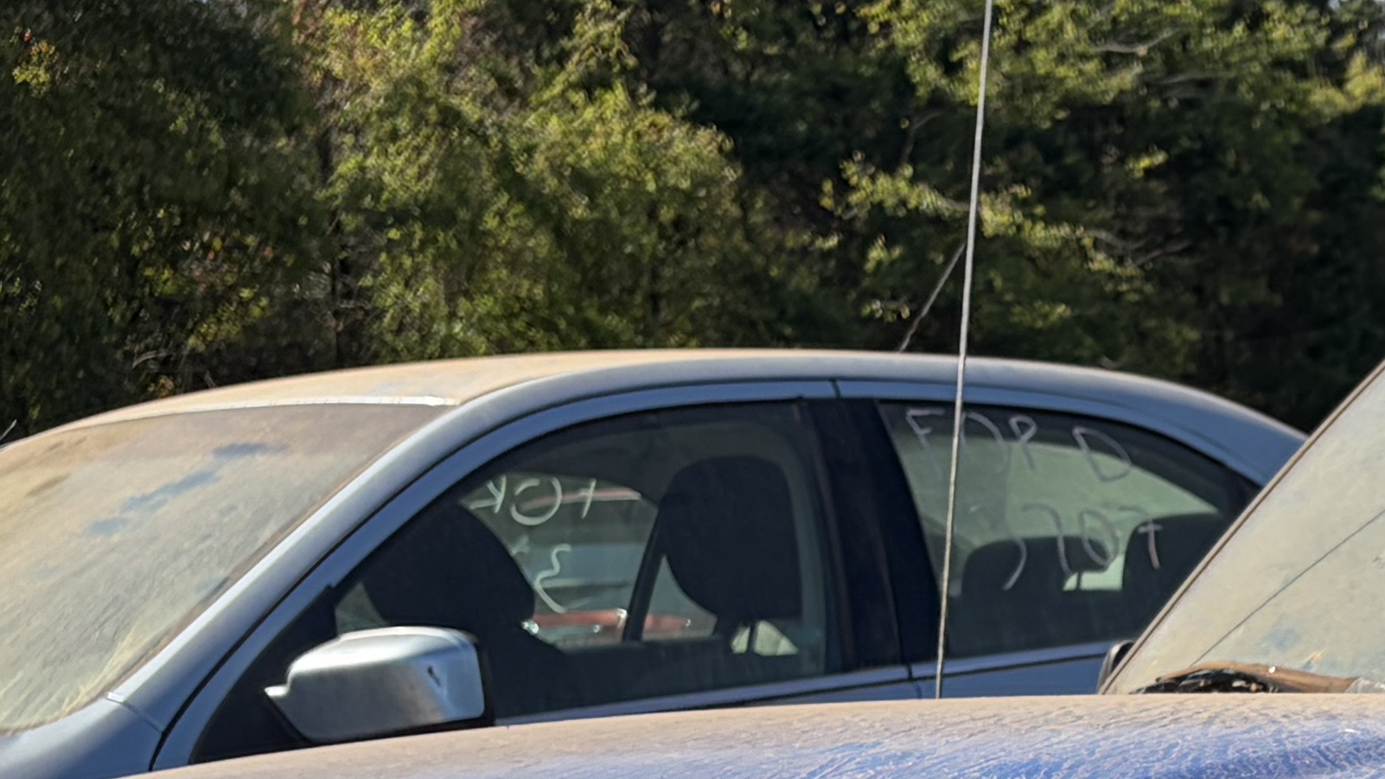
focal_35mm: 101
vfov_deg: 11.4
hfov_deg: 20.1
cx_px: 1565
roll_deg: -3.1
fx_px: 3709
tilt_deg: -6.0
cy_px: 1205
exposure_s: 1/2865
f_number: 1.6
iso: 50
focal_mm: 5.96
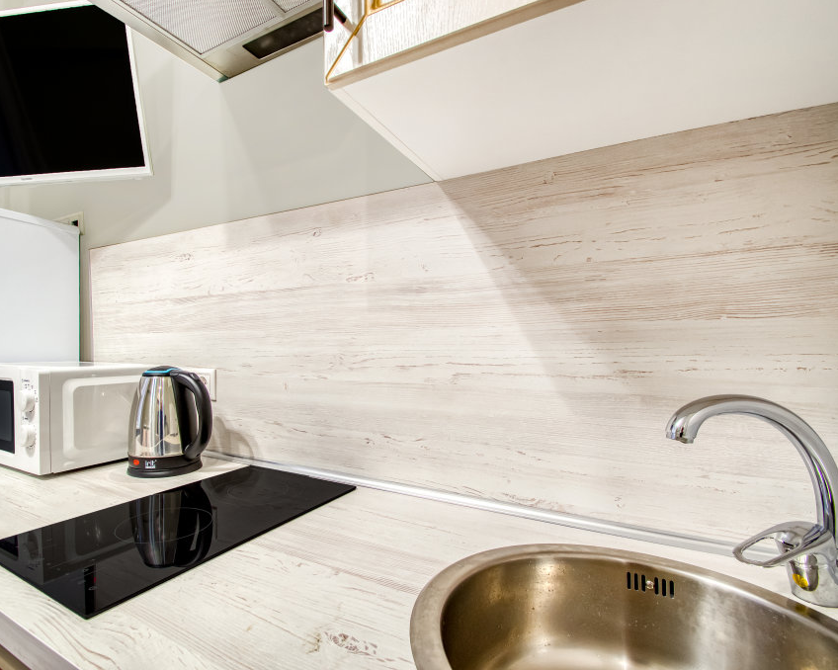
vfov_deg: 77.0
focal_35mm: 17
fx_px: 422
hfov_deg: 89.2
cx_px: 369
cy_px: 335
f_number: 11
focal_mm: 10
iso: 400
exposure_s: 1/4
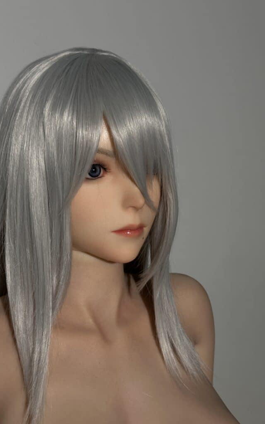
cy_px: 212
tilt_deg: -6.2
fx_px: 590
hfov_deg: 25.3
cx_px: 123
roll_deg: -1.5
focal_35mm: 51
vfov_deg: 39.6
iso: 64
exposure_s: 1/276
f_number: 1.78
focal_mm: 6.86
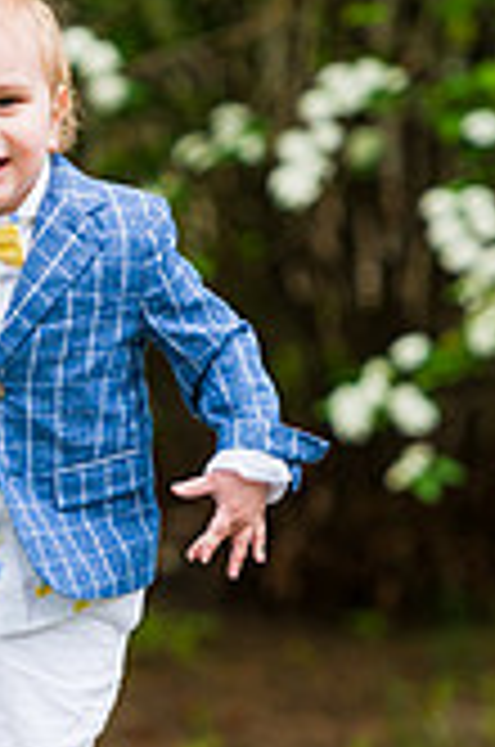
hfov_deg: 3.2
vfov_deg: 4.8
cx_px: -92
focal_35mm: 433
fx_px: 8967
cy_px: 356
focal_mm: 160
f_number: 3.5
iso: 200
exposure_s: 1/320
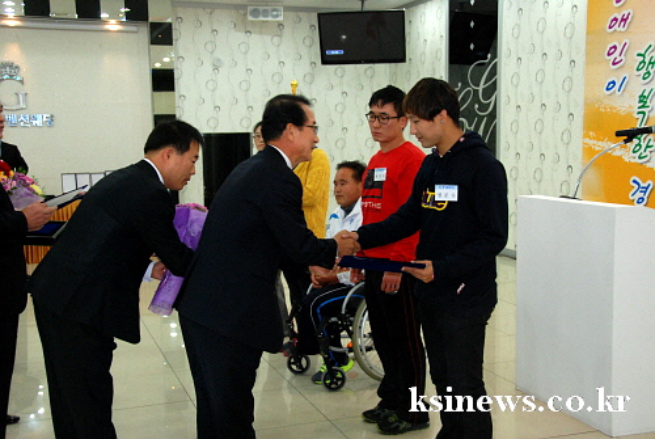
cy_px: 220
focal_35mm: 44
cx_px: 328
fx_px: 793
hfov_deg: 44.9
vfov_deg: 30.9
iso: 800
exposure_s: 1/60
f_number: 5
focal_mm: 29
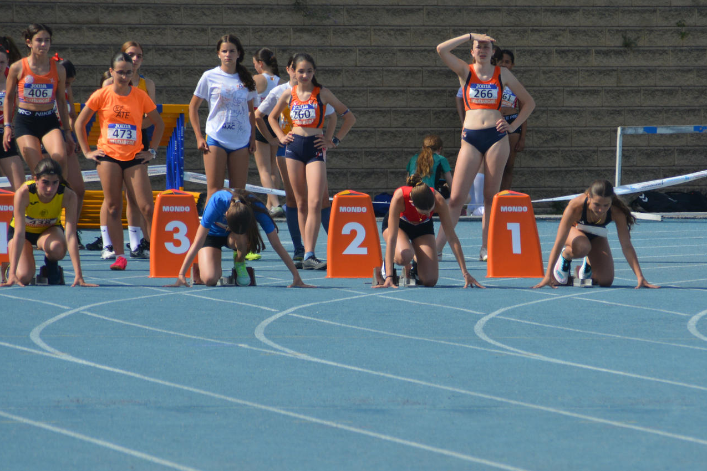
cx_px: 437
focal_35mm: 482
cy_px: 258
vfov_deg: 2.9
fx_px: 9465
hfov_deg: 4.3
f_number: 6.3
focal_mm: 200
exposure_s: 1/1600
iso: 400
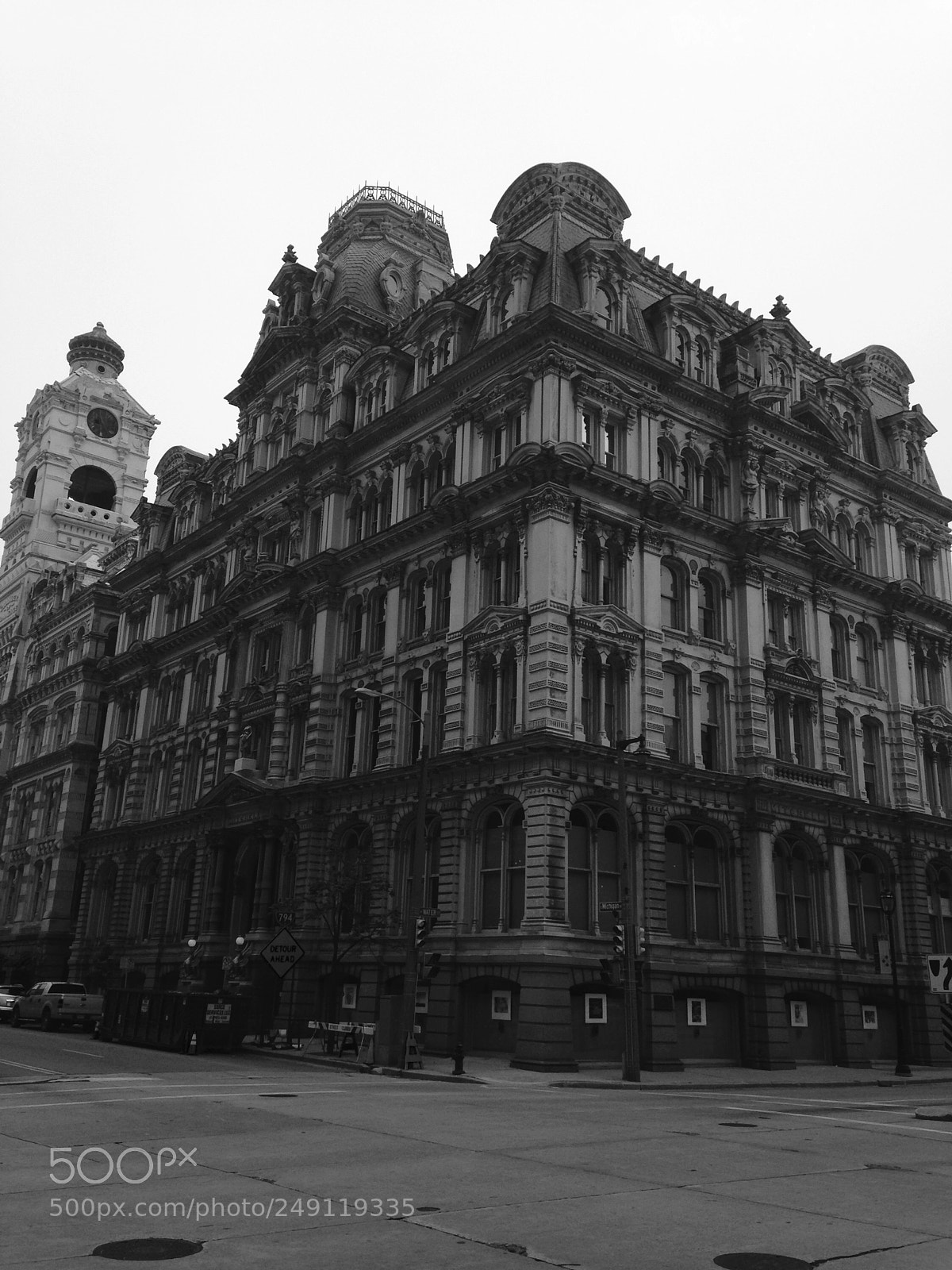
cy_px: 635
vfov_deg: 55.4
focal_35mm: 33
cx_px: 476
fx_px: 1210
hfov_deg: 42.9
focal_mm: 4.12
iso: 50
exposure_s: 1/1063
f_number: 2.4
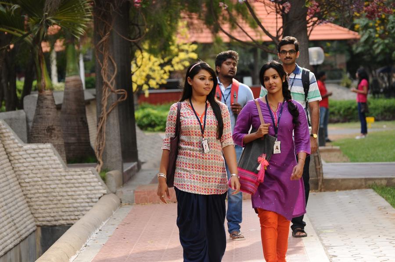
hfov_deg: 11.2
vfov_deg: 7.5
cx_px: 198
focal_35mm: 183
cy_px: 131
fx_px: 2006
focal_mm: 122
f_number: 4.8
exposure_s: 1/100
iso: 500
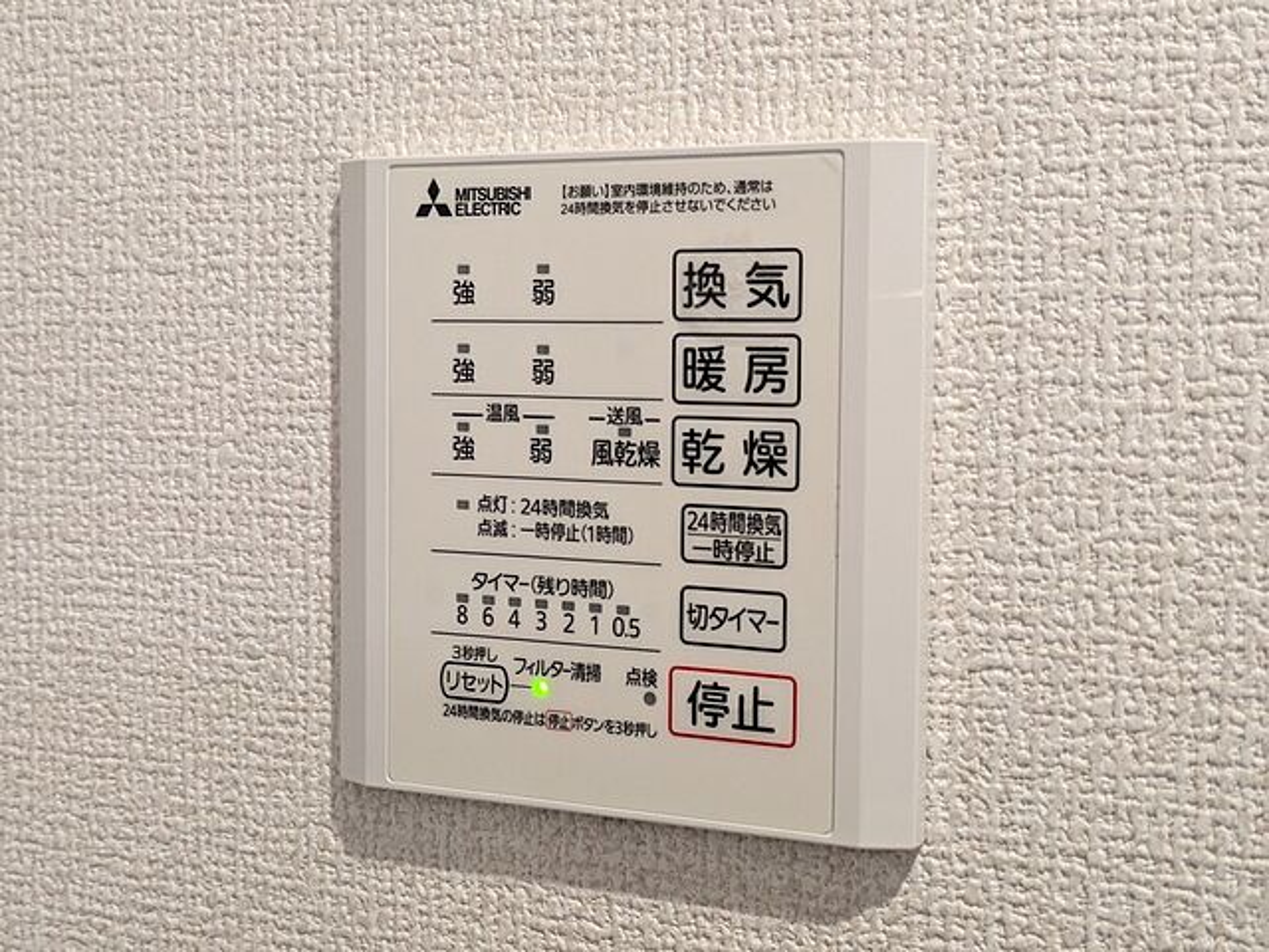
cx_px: 634
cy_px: 476
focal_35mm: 51
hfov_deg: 37.5
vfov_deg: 28.6
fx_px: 1870
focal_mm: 5.43
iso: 207
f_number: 1.89
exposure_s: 1/60
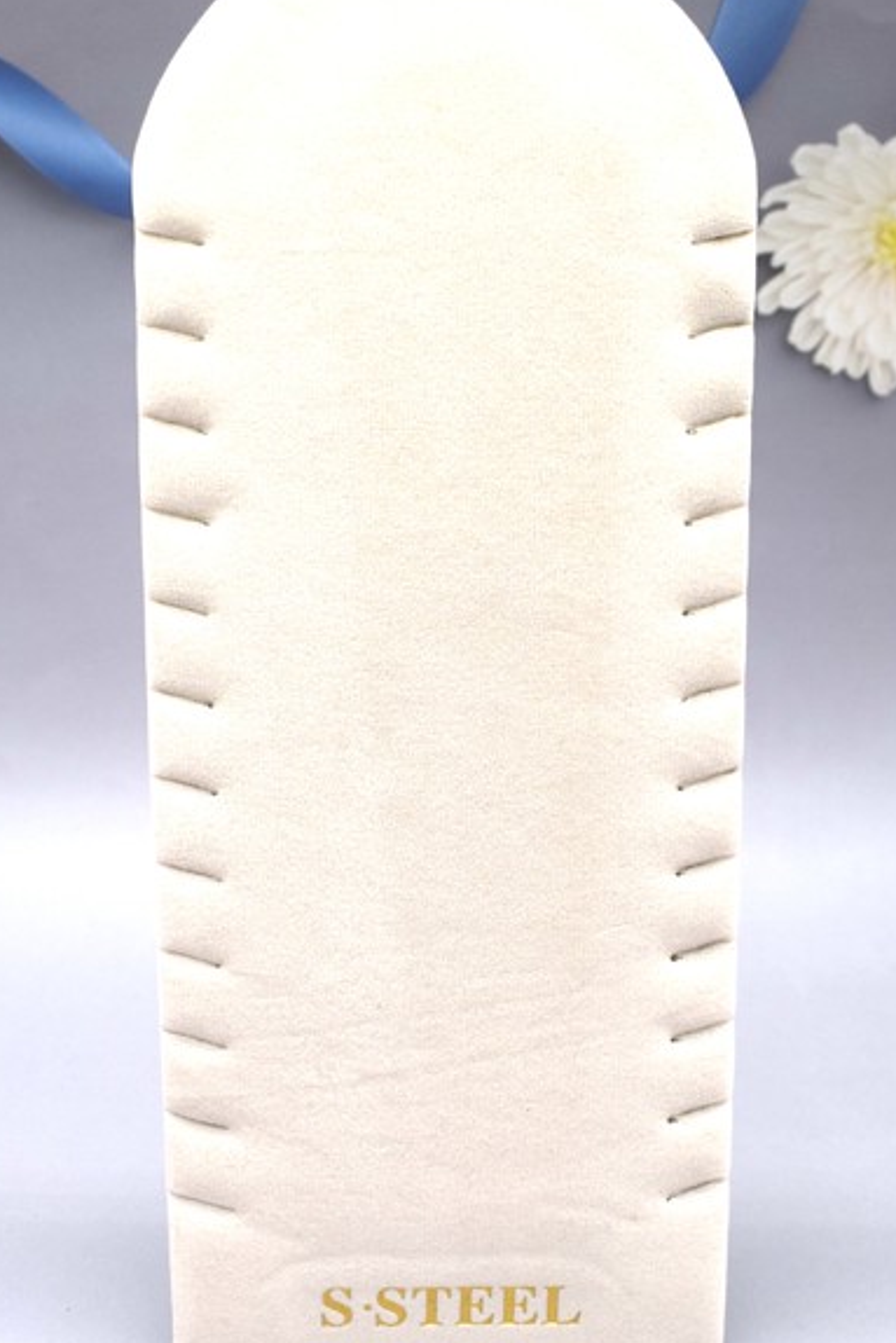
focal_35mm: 49
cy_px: 767
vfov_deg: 40.5
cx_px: 449
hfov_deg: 27.7
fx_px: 1817
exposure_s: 1/200
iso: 200
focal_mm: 23
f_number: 6.3
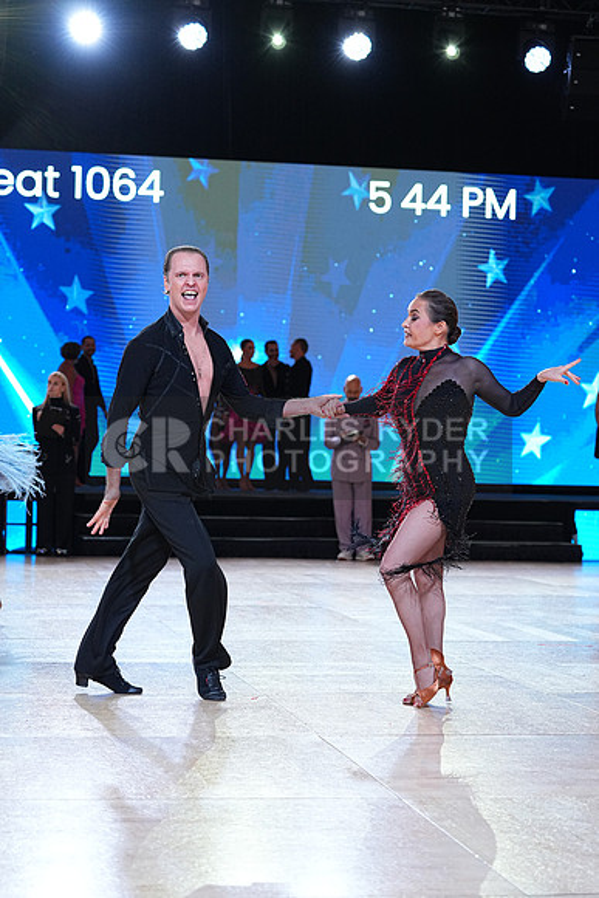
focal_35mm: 74
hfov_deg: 18.4
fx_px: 1846
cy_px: 449
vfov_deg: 27.3
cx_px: 300
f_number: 4
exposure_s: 1/500
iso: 1600
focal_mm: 74
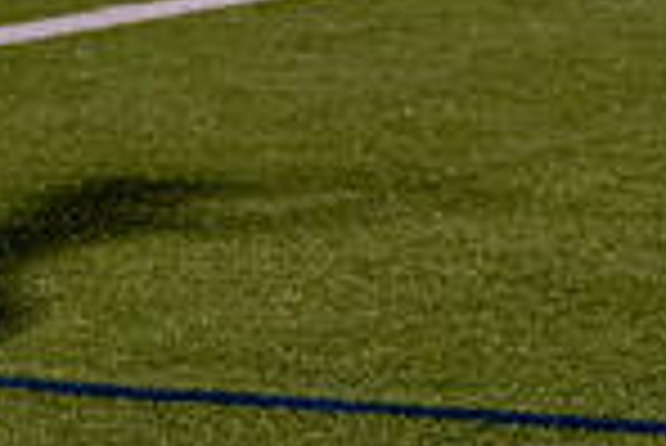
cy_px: -445
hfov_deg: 6.2
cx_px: -227
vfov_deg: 4.1
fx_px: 6092
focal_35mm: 329
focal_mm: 70
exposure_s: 1/1000
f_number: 2.8
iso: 3200
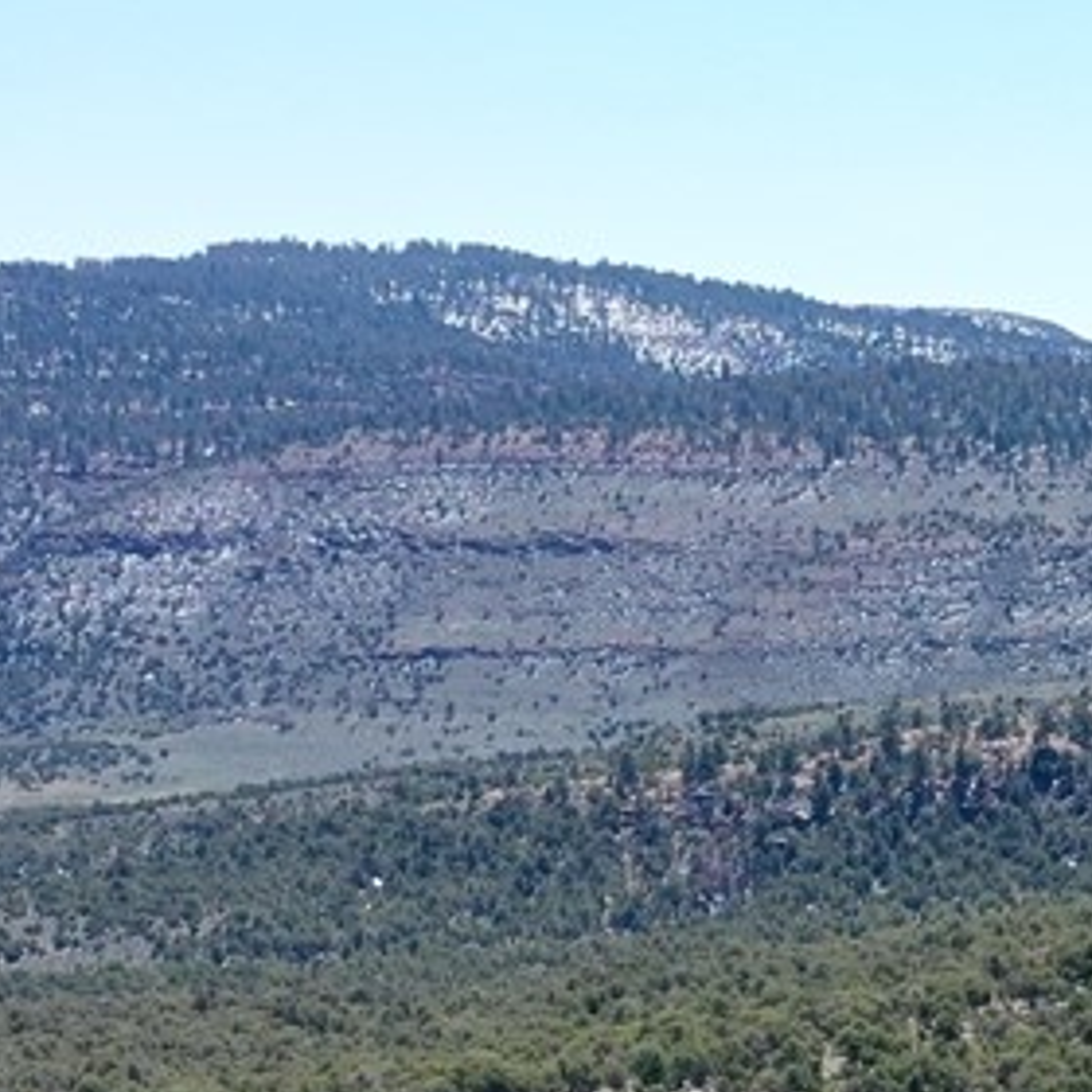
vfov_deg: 11.8
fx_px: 5139
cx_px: 2233
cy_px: 1406
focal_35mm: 144
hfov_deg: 11.0
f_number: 5.6
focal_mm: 10.26
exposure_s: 1/400
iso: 100
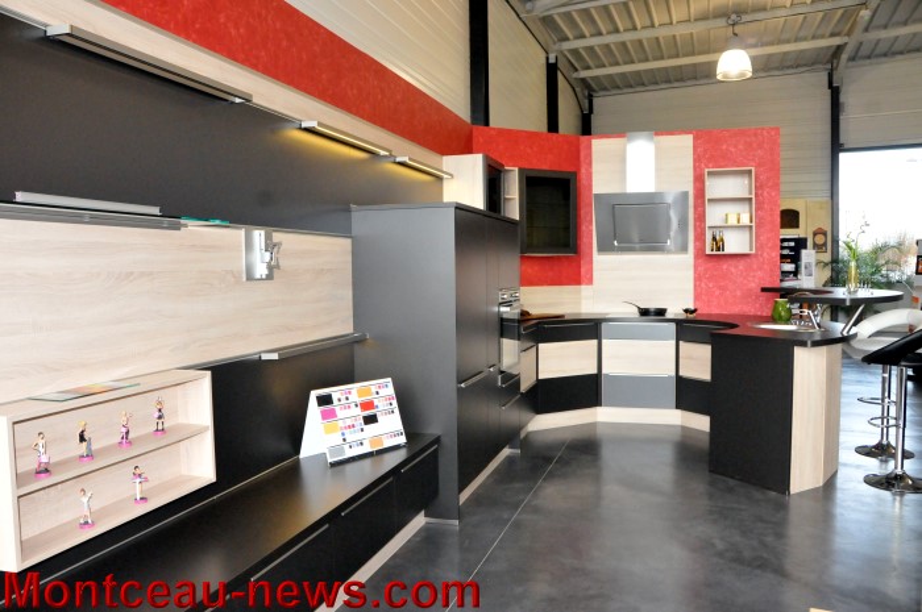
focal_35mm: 27
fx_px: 691
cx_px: 461
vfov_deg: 47.8
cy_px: 306
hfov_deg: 67.4
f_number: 7.1
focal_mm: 18
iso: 3200
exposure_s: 1/250
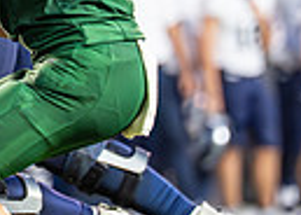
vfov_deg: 1.2
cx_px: -99
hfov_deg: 1.6
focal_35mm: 1224
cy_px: -71
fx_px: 10458
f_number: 2.8
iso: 2500
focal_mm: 200
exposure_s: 1/1250
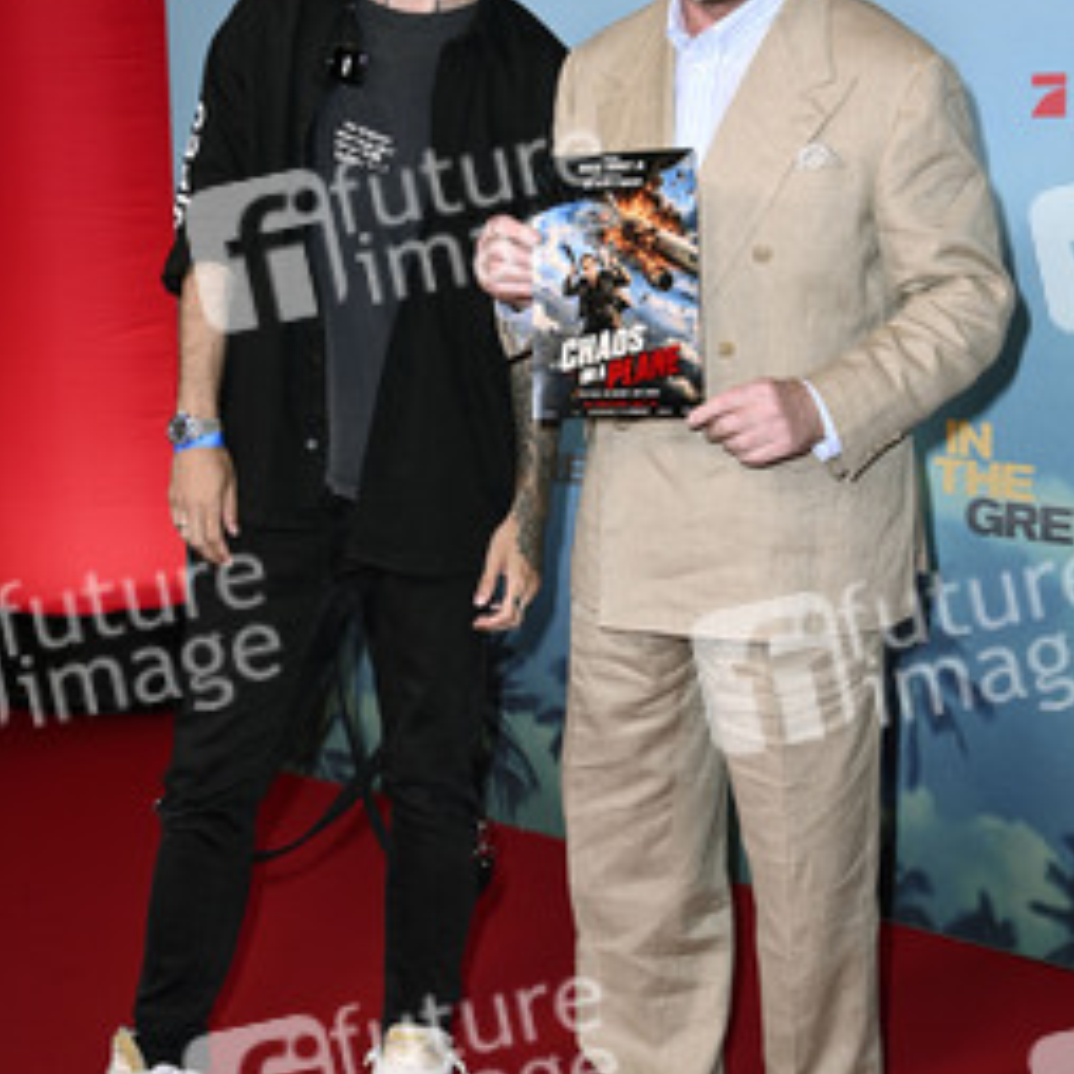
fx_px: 3054
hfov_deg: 19.9
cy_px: 444
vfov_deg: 19.9
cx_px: 524
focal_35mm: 87
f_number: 5.6
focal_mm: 65
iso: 1250
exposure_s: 1/250
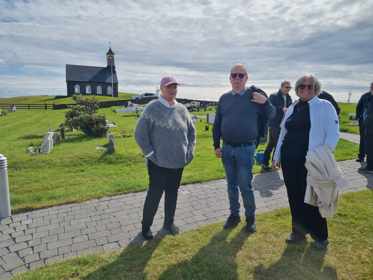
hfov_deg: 67.3
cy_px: 140
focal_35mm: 26
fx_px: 280
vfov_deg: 53.1
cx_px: 186
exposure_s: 1/5120
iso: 50
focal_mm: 5.4
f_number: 1.8
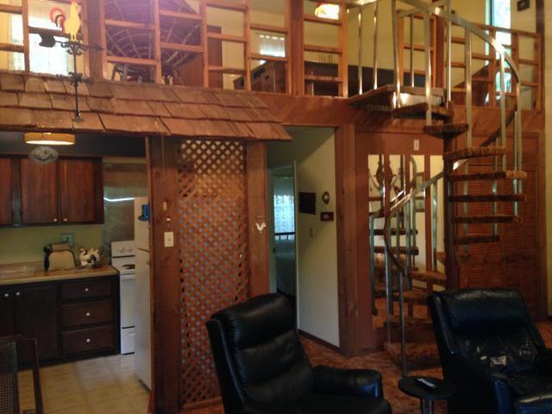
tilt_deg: -0.2
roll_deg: +1.0
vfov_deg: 42.9
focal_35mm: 33
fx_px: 526
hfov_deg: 55.4
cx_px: 276
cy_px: 207
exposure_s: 1/20
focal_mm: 4.12
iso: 200
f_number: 2.4
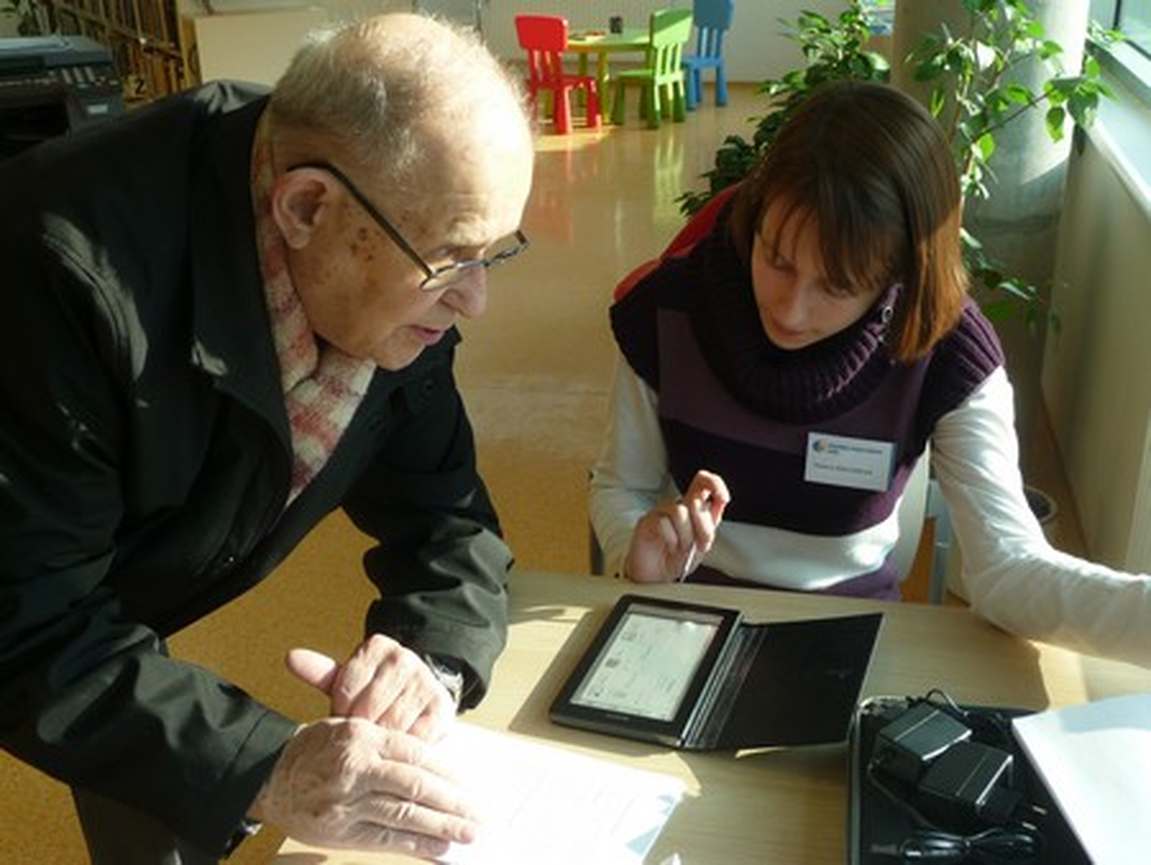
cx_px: 576
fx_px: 1264
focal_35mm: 38
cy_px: 432
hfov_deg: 49.0
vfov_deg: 37.8
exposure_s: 1/80
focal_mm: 6.3
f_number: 3.8
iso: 100
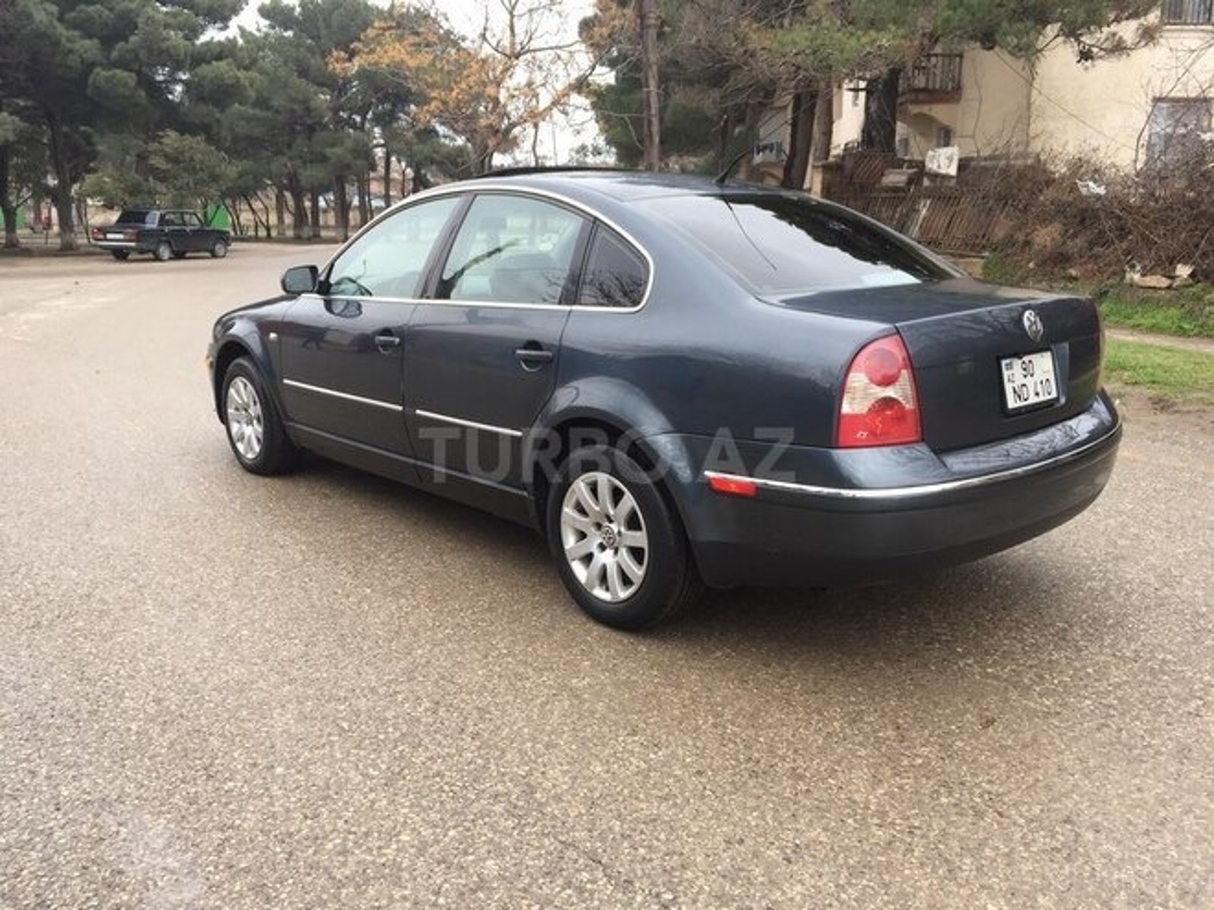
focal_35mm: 29
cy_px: 455
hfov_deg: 61.7
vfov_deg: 48.2
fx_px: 1017
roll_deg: -1.0
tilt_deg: -12.3
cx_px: 607
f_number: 2.2
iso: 32
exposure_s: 1/275
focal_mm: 4.15
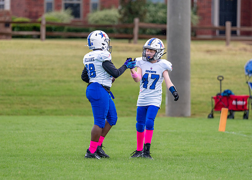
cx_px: 139
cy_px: 76
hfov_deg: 6.1
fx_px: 2362
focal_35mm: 330
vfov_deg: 4.4
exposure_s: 1/3200
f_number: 2.8
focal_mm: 200
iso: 400
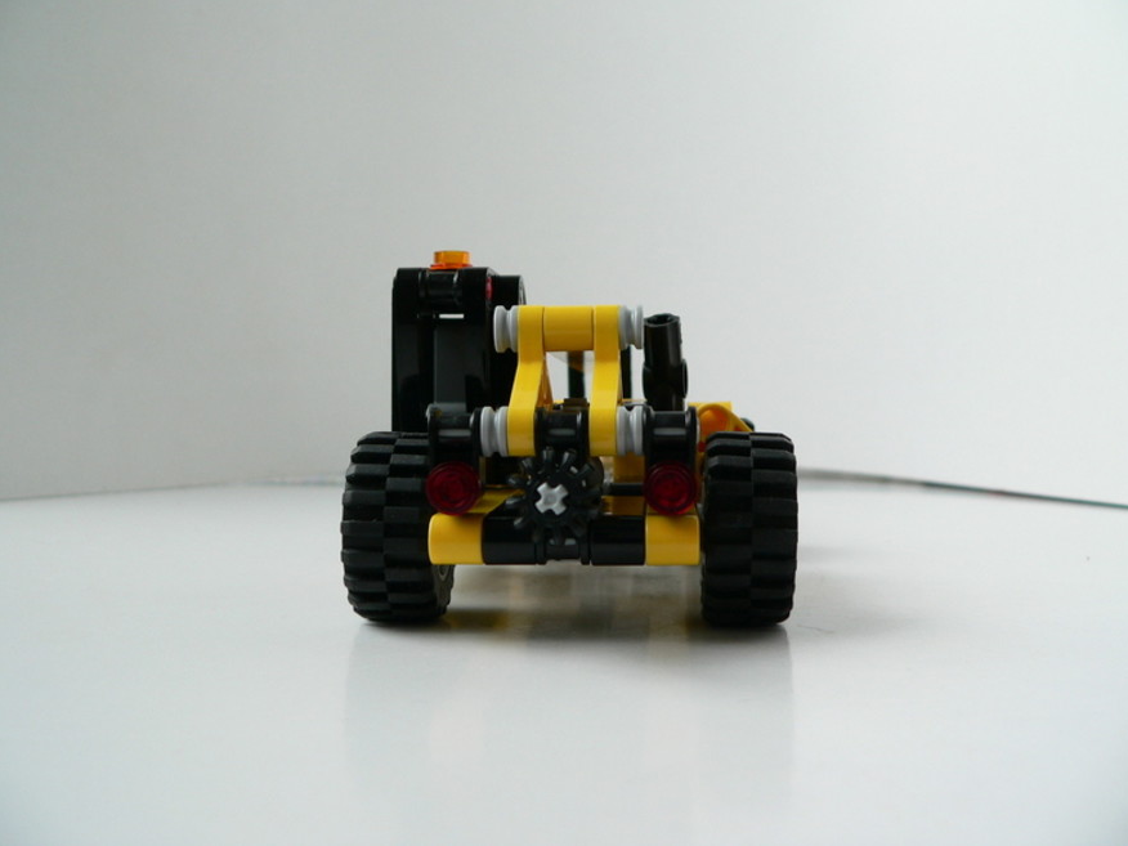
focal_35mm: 37
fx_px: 1206
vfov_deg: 38.7
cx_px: 578
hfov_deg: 50.1
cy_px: 413
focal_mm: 6
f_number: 2.8
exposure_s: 1/100
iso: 80
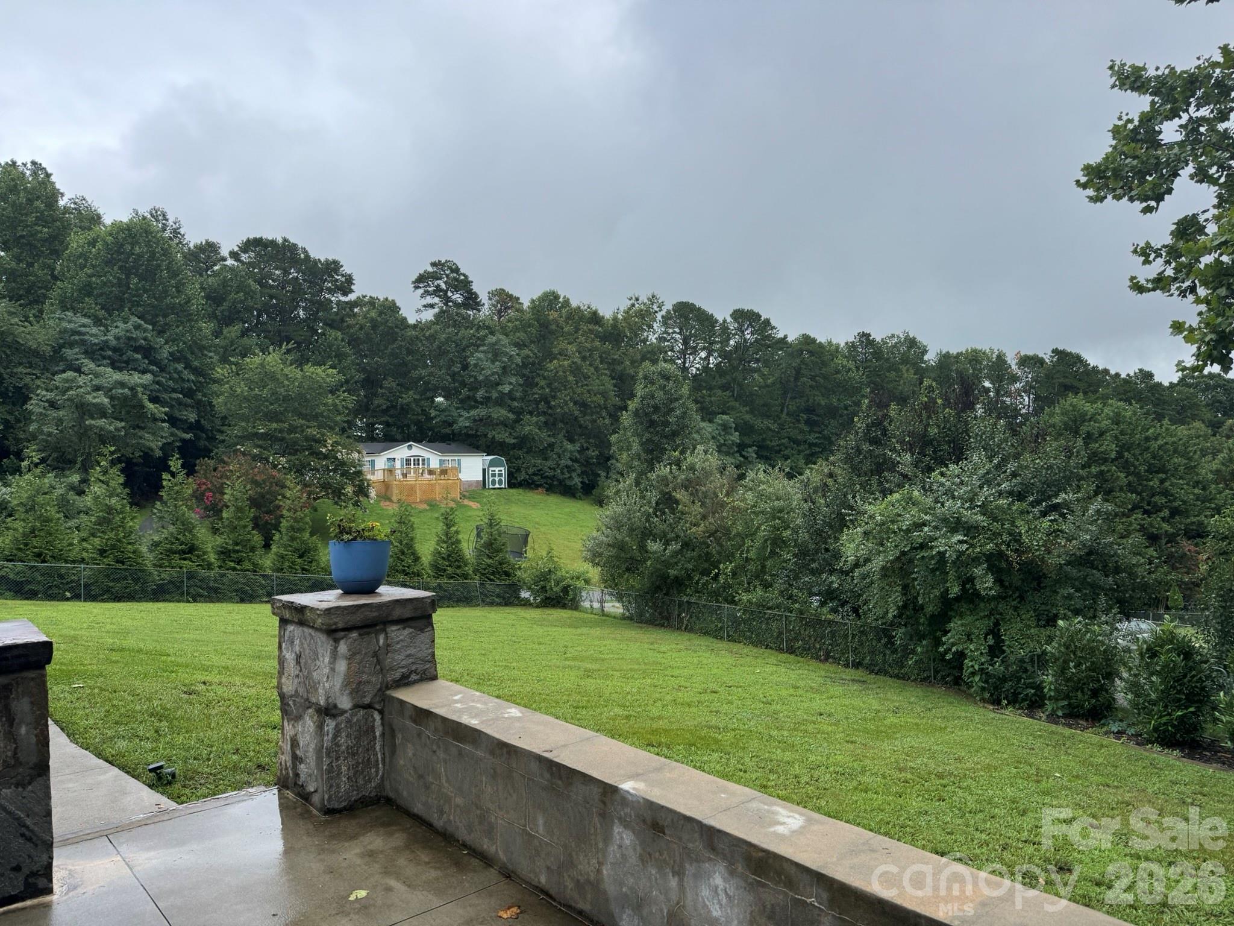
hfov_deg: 71.6
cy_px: 463
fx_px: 856
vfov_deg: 56.8
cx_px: 617
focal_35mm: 24
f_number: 1.78
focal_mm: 6.76
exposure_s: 1/3247
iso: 80
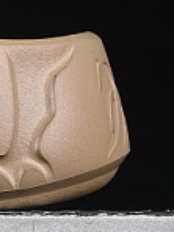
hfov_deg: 3.7
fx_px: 2614
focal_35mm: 390
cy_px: -48
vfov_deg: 5.1
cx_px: -368
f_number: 7.1
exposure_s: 1/80
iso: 160
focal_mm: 50
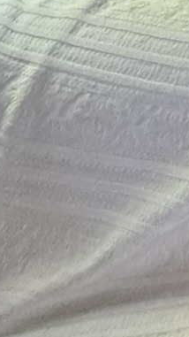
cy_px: -421
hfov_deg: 10.3
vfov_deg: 16.1
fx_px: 731
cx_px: 582
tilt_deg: -8.8
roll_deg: +0.4
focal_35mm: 82
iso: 640
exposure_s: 1/60
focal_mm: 2.22
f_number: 2.2
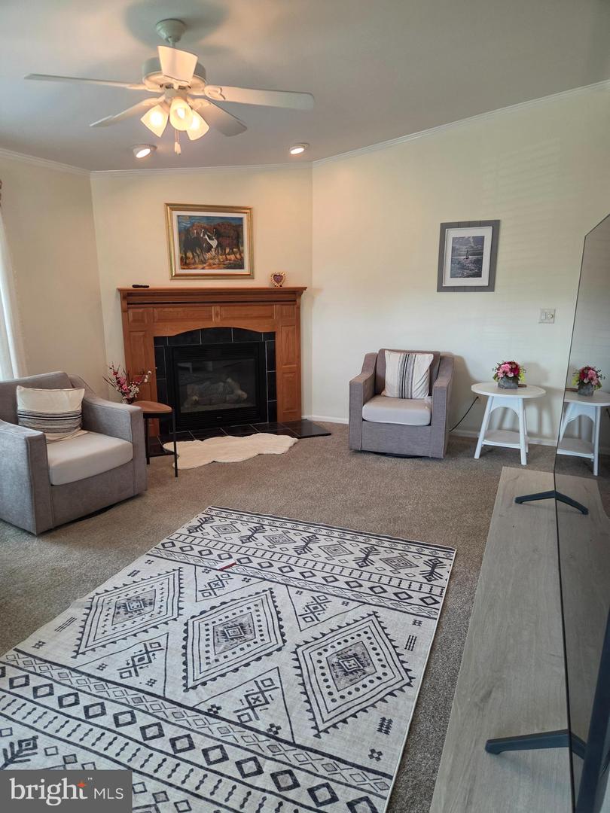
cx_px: 305
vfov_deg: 73.9
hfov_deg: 58.9
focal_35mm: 23
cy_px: 406
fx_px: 540
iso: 250
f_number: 1.8
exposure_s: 1/120
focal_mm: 5.4
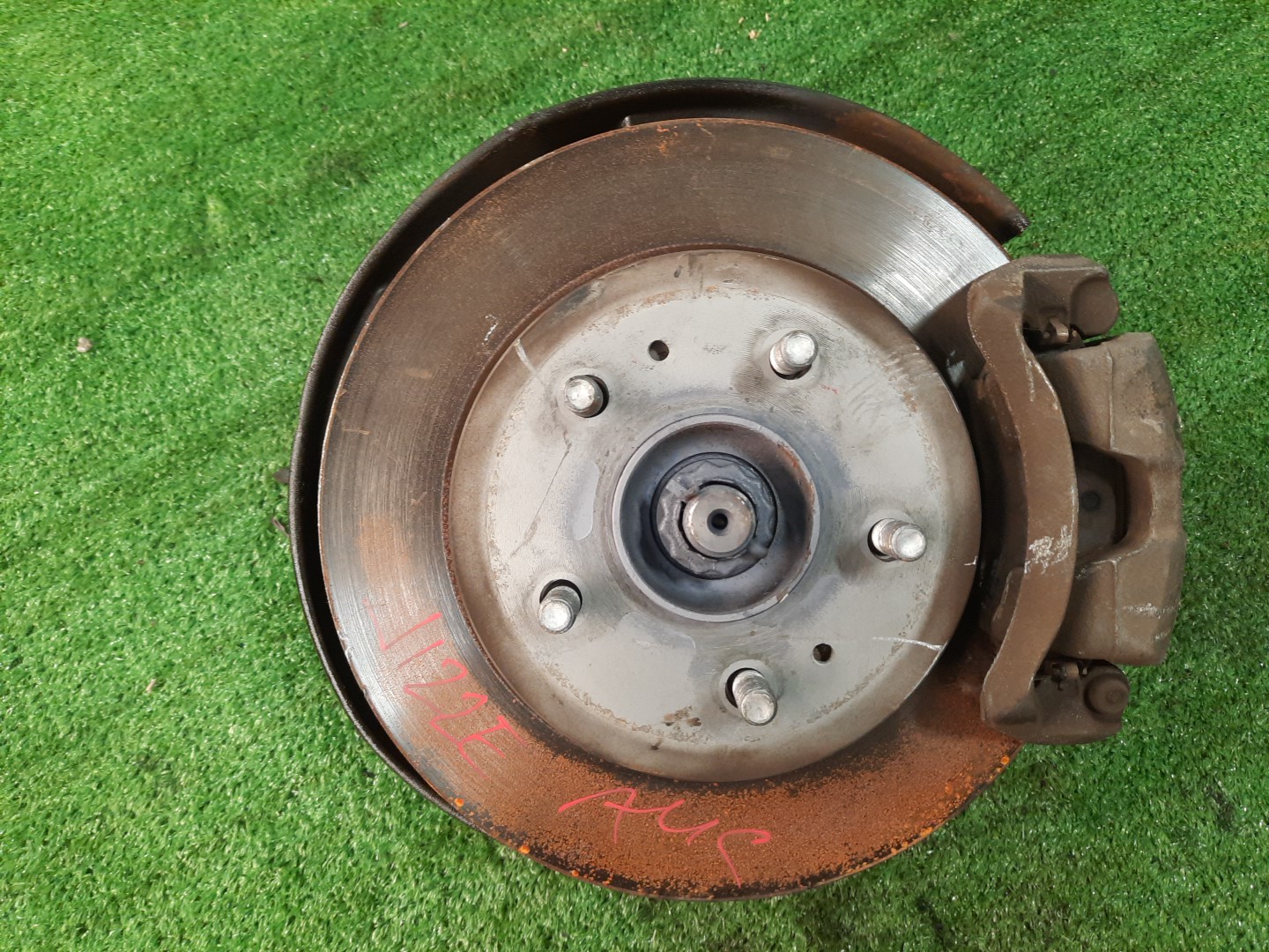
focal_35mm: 25
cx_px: 634
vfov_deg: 54.9
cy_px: 476
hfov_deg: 69.4
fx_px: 916
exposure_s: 1/33
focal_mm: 4.6
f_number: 2
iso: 290
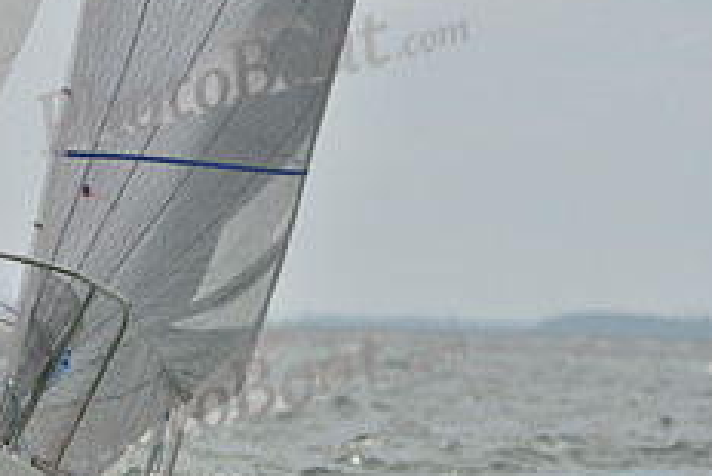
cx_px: -120
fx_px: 19750
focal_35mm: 998
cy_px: 278
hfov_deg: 2.1
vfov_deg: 1.4
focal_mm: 400
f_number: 9
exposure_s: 1/1000
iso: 280
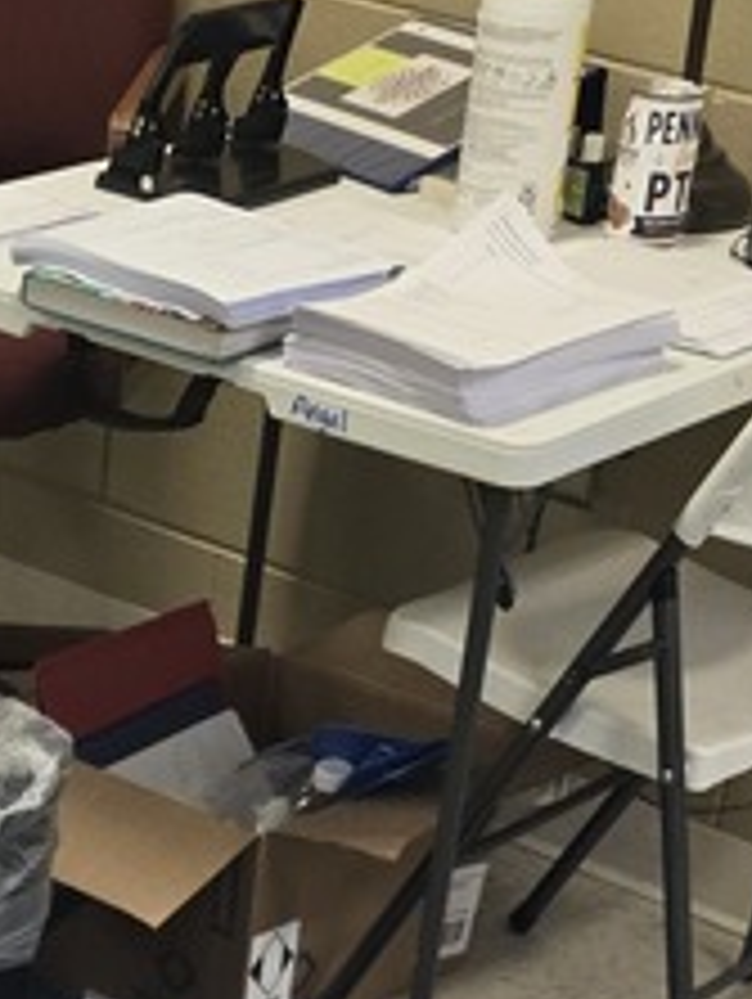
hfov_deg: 13.6
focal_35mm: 106
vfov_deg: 14.8
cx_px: -122
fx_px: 3064
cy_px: 2066
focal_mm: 5.4
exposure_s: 1/120
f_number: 1.8
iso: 160
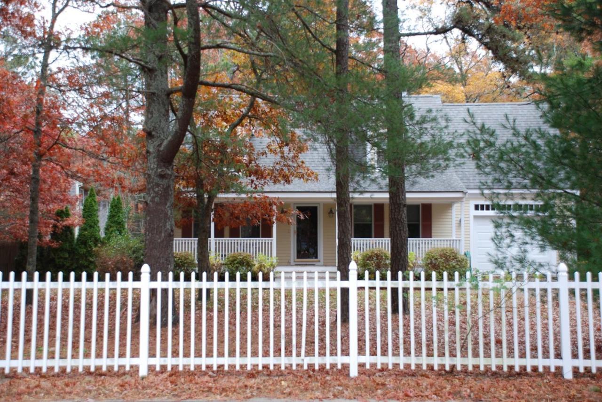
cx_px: 301
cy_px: 201
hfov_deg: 37.8
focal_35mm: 52
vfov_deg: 25.8
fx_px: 878
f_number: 4.5
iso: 200
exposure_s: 1/80
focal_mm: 35
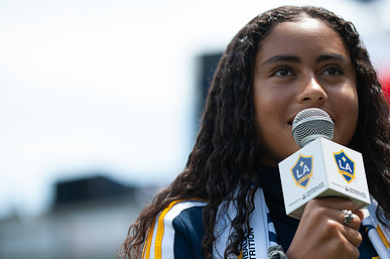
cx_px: 268
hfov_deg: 11.4
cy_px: 147
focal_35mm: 180
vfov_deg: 7.6
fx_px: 1948
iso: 200
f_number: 3.5
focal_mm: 120
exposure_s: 1/1250
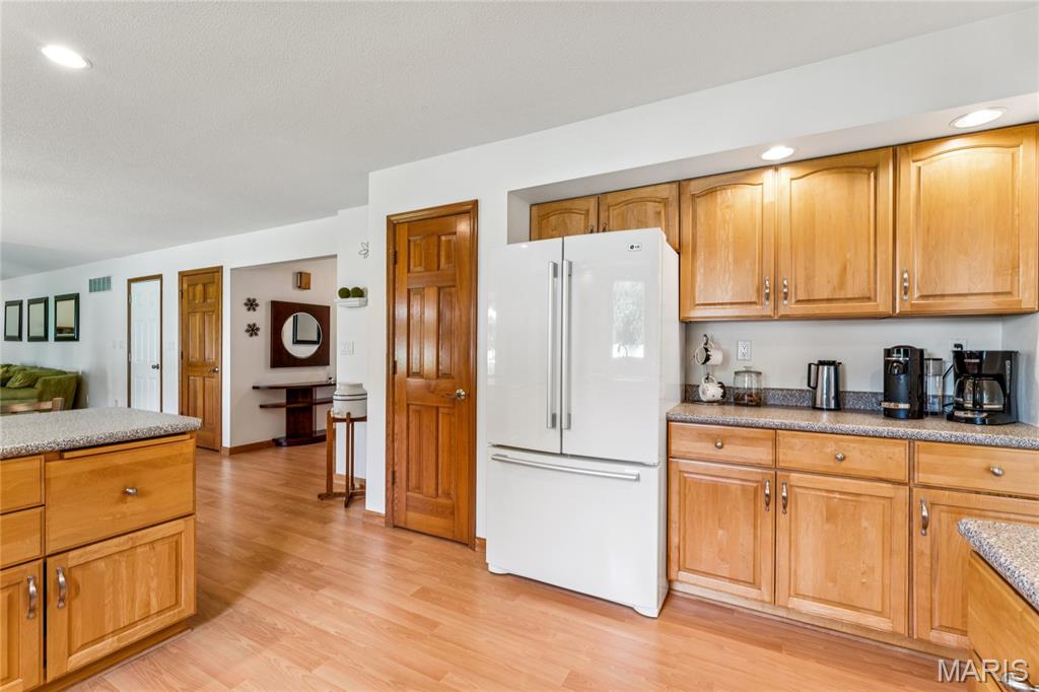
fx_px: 456
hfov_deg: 97.5
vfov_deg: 74.4
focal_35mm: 16
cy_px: 346
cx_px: 520
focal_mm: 15.8
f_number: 13
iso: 320
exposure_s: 1/5
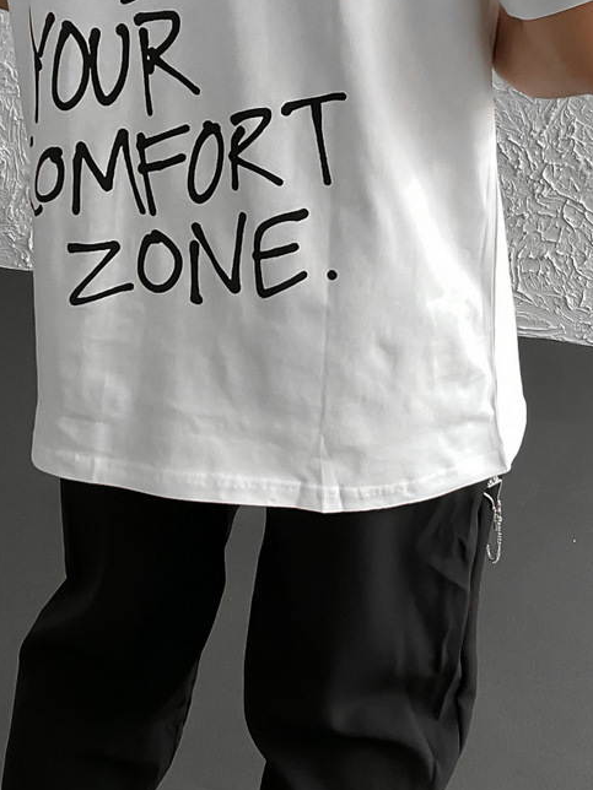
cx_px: 262
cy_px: 287
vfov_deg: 26.9
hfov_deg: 20.4
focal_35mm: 72
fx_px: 1645
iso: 64
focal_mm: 3
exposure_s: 1/120
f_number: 1.8
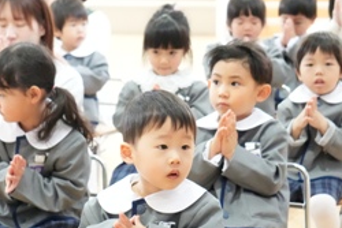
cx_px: 131
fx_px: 1253
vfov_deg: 10.4
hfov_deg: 15.5
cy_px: 167
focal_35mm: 132
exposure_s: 1/500
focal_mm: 55
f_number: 5
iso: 10000
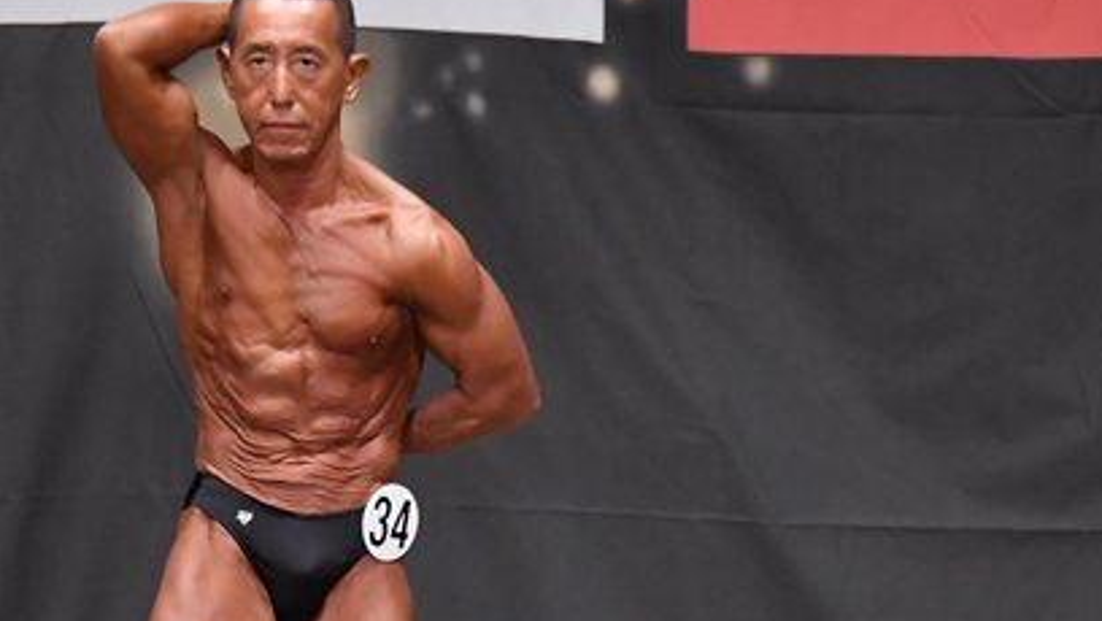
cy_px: 526
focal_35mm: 477
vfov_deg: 2.6
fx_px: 13946
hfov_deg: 4.5
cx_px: 309
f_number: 5.6
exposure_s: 1/400
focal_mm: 160
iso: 6400
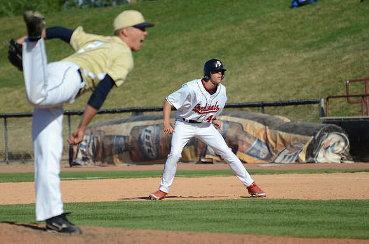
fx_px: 4142
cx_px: 184
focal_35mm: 405
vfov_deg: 3.4
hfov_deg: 5.1
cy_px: 122
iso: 1000
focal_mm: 270
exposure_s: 1/8000
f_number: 5.6
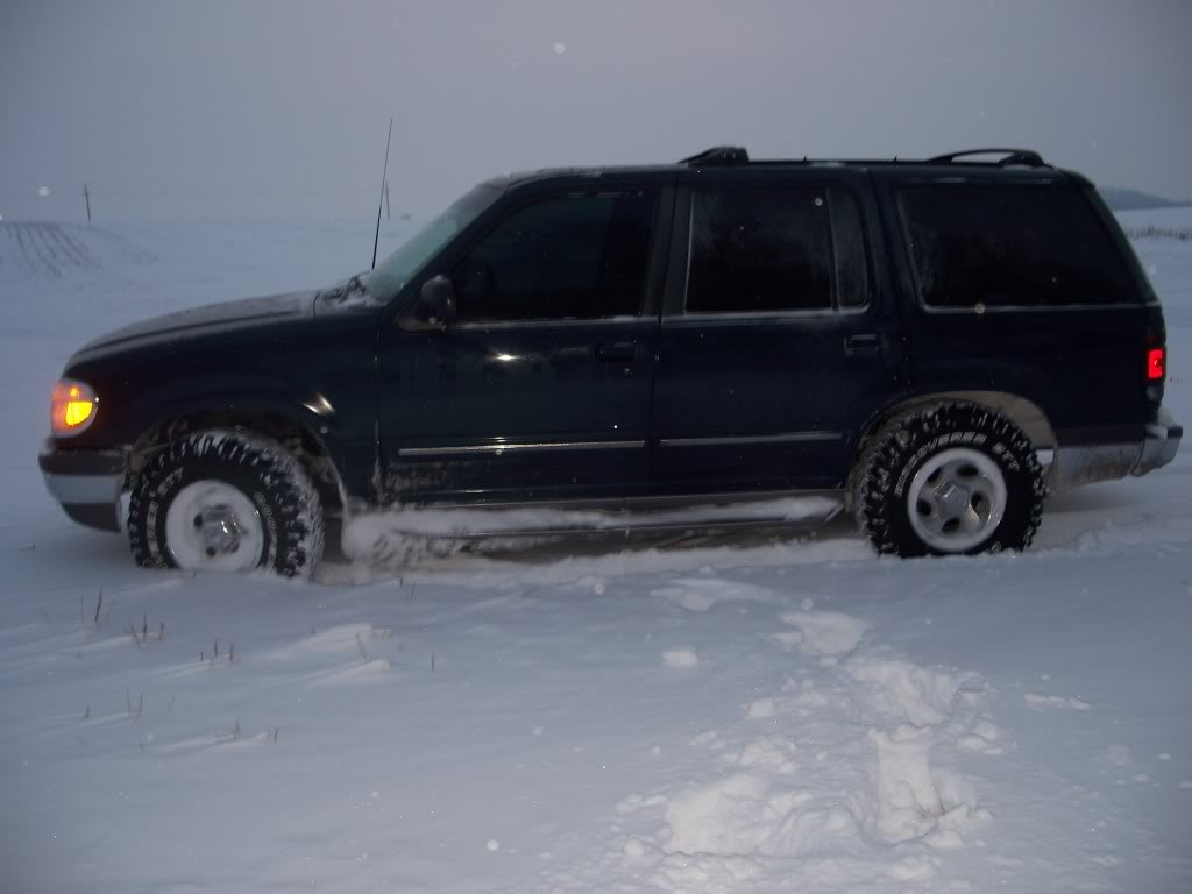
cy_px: 447
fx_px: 1274
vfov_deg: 38.7
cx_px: 596
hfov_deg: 50.1
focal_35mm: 37
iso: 80
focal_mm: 7.8
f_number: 2.8
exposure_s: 1/60
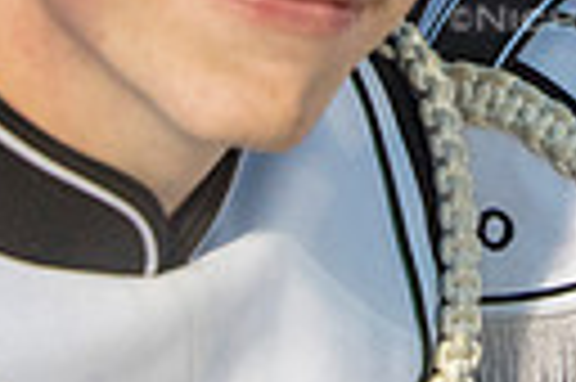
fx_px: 1742
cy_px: -182
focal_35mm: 109
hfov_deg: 18.1
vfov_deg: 12.0
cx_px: 634
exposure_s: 1/320
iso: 2000
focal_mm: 24
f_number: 3.2
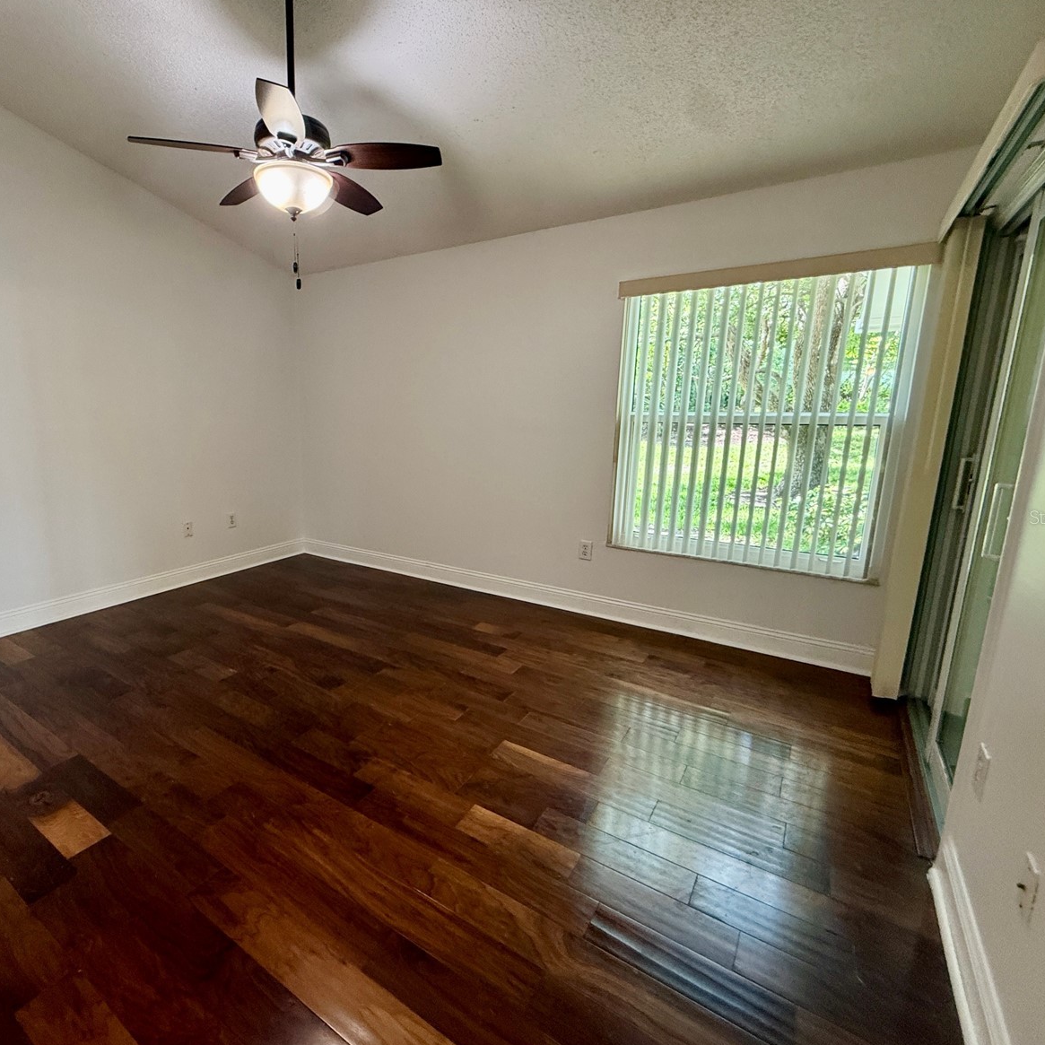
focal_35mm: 17
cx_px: 396
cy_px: 517
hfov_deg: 82.5
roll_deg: +0.7
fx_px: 581
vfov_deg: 84.0
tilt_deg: -11.4
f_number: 2.2
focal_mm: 2.22
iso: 250
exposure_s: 1/60
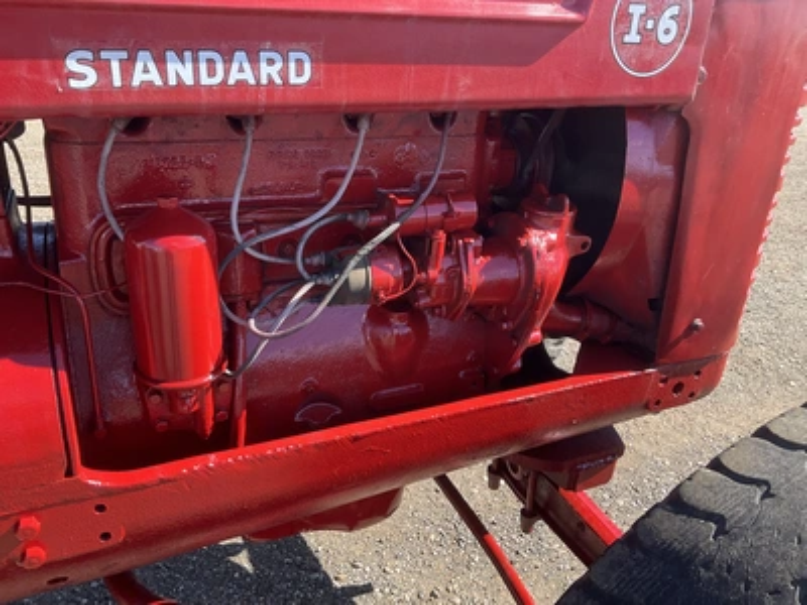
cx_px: 404
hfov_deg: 61.7
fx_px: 676
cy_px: 302
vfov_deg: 48.2
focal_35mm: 29
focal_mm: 3
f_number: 1.8
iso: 25
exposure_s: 1/253
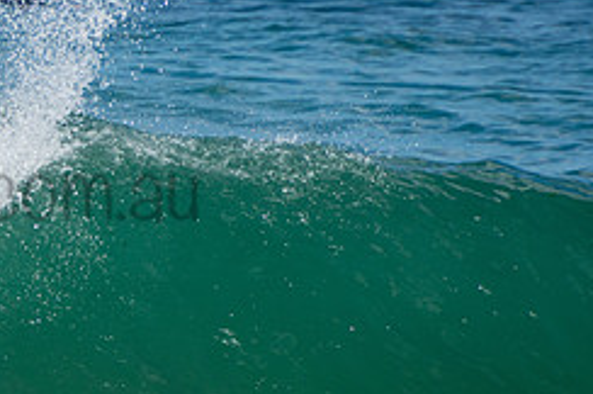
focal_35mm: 1429
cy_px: 164
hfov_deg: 1.4
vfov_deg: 1.0
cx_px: -58
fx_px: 23507
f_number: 5.6
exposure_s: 1/2000
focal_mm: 400
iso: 320
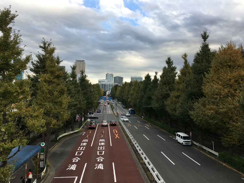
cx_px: 122
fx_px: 204
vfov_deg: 48.2
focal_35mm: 29
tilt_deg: +3.1
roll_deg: -1.6
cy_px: 92
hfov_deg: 61.7
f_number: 2.2
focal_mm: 4.15
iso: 25
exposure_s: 1/351
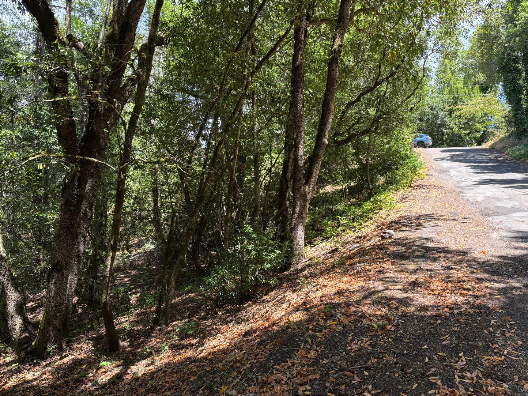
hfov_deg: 65.3
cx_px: 274
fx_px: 412
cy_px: 197
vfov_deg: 51.4
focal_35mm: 27
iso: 50
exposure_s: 1/243
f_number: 1.6
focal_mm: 5.96
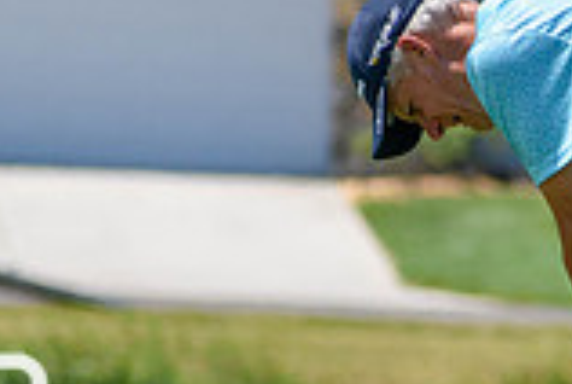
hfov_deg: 1.3
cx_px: 634
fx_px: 24467
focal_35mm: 1537
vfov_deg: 0.9
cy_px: 379
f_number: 6.3
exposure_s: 1/2000
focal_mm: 280
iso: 400
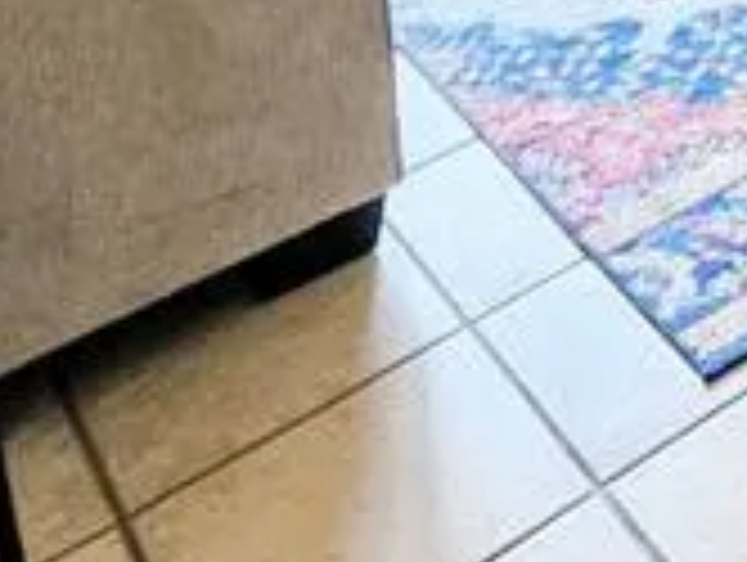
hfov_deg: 19.0
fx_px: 1729
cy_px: -746
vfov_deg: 13.8
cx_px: 1323
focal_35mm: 80
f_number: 2.2
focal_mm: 1.74
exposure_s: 1/60
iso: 100
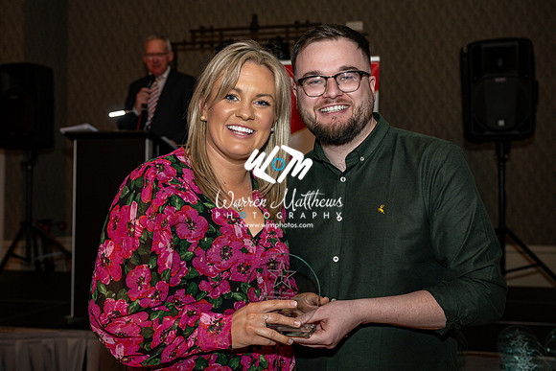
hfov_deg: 40.4
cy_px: 172
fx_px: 756
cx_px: 272
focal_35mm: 49
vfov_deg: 27.6
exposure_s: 1/125
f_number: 4
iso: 500
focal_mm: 40
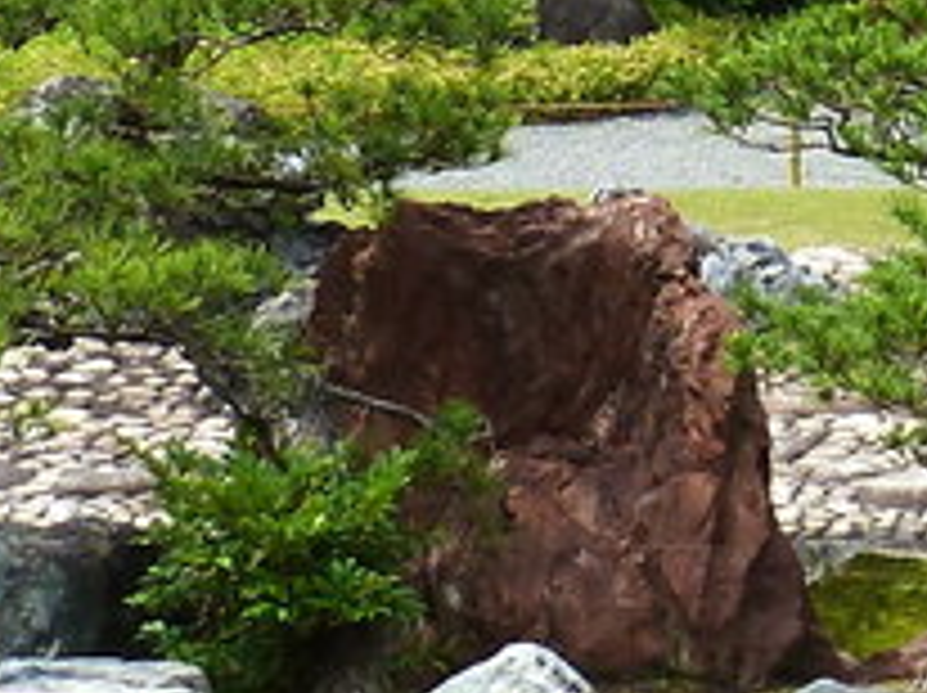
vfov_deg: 6.8
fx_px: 5778
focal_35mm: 216
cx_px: 1768
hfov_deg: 8.7
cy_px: -333
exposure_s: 1/250
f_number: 4
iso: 80
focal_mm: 6.1
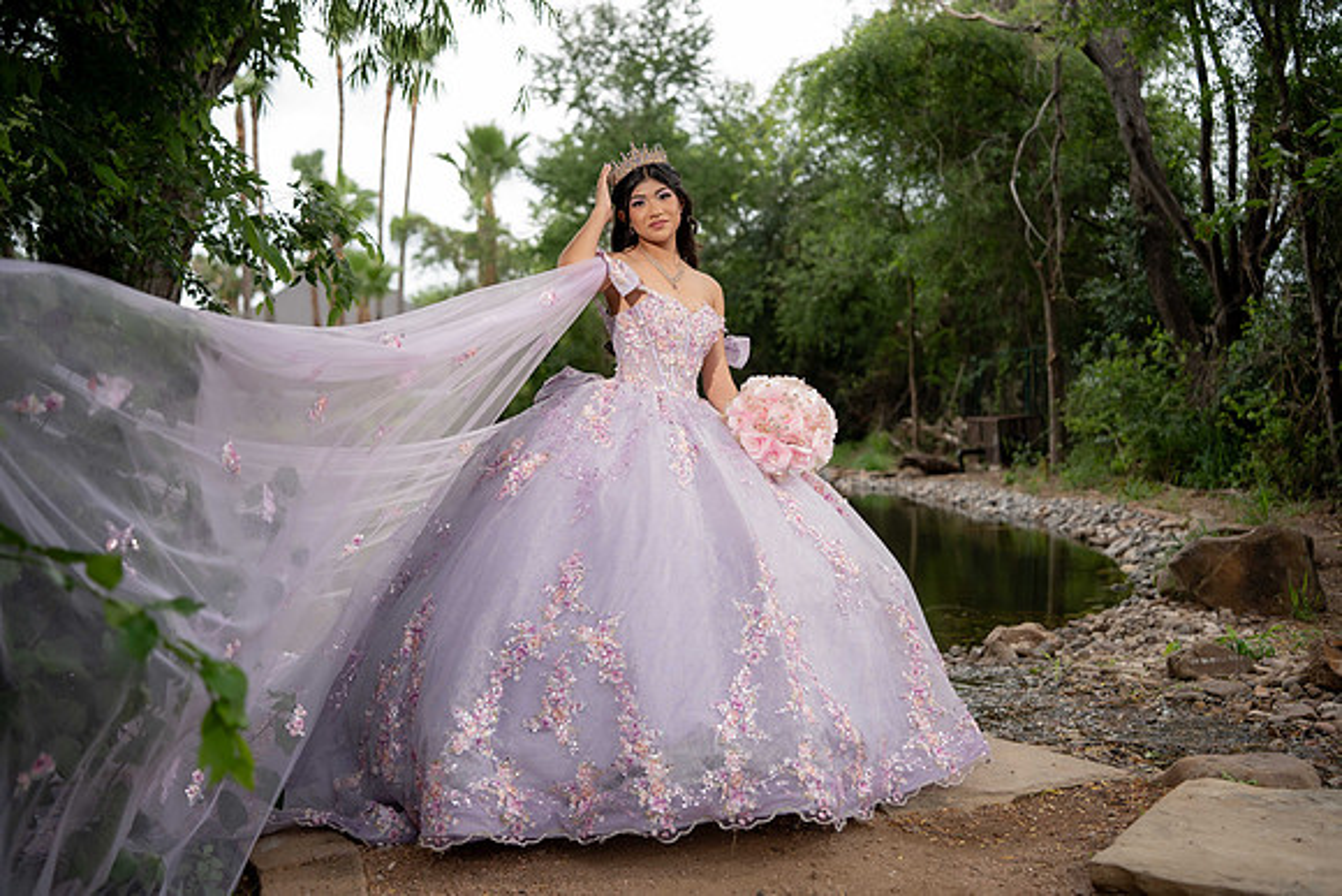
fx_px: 1305
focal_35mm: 35
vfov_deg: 37.9
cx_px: 671
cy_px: 448
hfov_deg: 54.4
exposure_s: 1/800
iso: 80
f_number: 2.2
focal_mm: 35
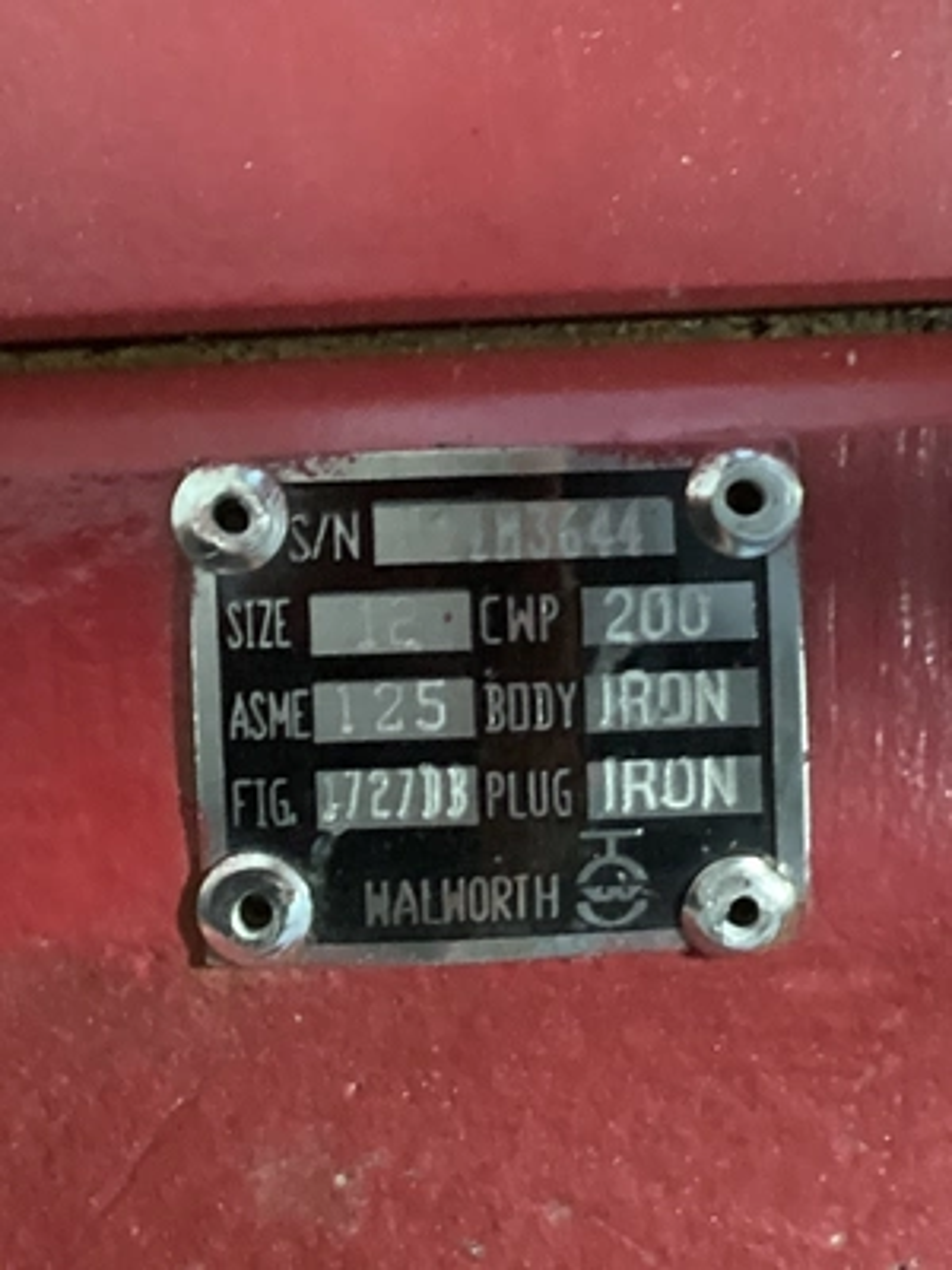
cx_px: 476
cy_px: 635
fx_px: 1137
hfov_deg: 45.4
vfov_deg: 58.4
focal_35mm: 31
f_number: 2.4
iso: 800
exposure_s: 1/24
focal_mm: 3.3
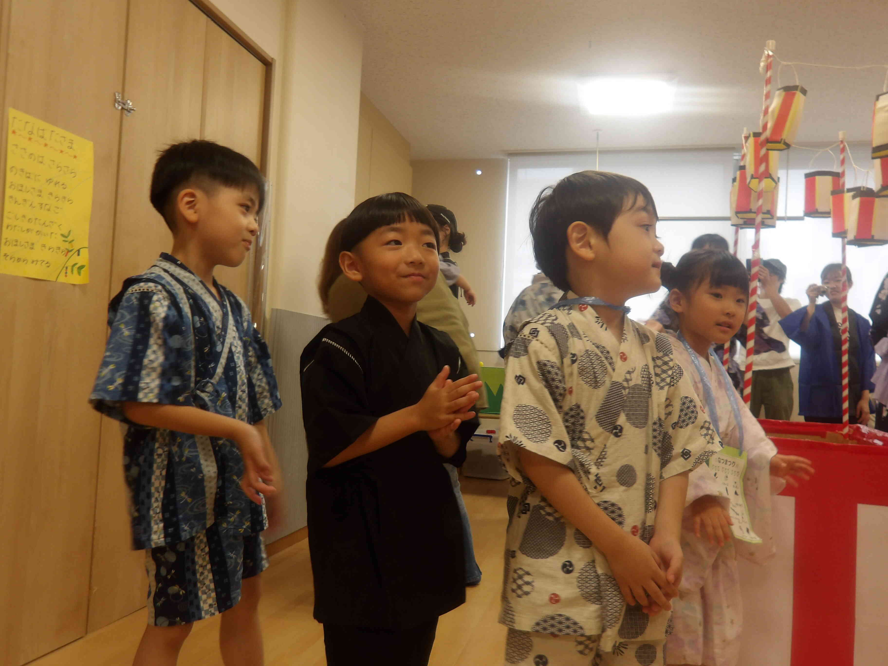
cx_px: 444
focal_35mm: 27
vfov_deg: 51.4
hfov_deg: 65.3
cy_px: 333
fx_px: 693
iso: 100
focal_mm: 4.9
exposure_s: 1/66
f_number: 3
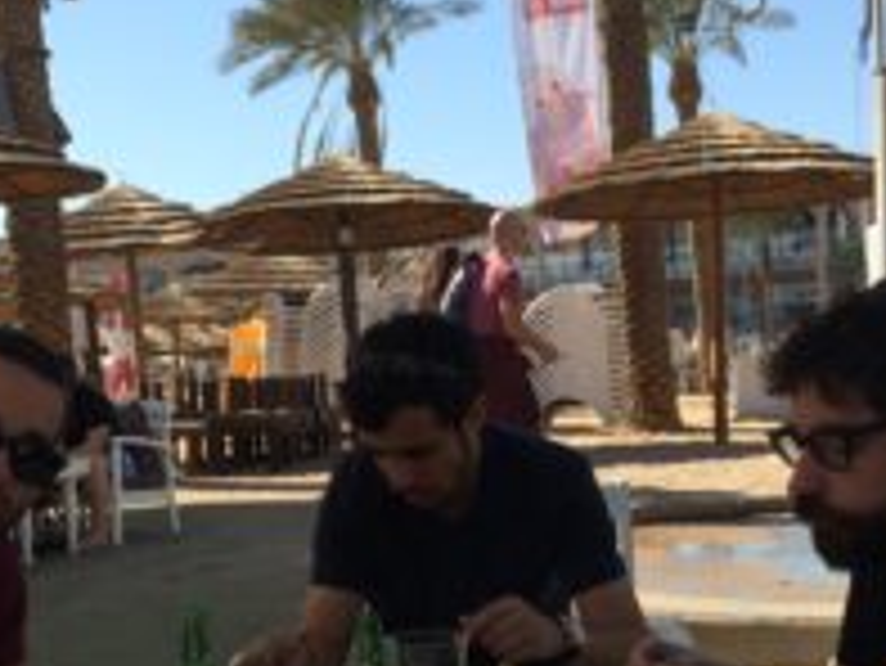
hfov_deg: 31.7
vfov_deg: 23.8
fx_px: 1562
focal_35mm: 61
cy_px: 500
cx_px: 414
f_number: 2.2
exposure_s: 1/1414
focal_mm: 4.12
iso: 32
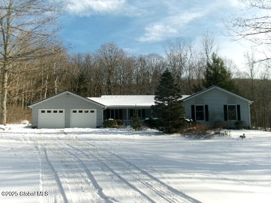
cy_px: 102
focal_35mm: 36
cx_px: 136
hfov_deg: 51.4
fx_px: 282
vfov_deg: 39.7
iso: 100
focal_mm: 6.4
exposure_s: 1/90
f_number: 11.8
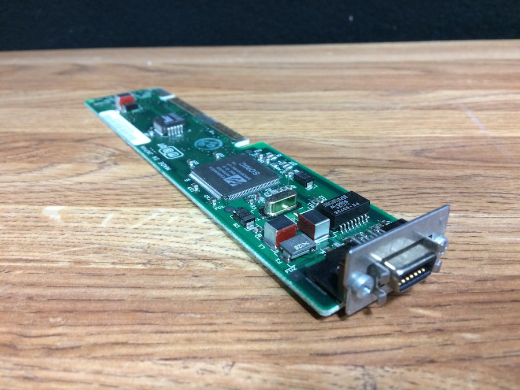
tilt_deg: -31.2
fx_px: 436
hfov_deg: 61.7
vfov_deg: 48.2
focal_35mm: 29
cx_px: 260
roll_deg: +0.7
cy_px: 195
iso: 125
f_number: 2.2
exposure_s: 1/30
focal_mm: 4.15
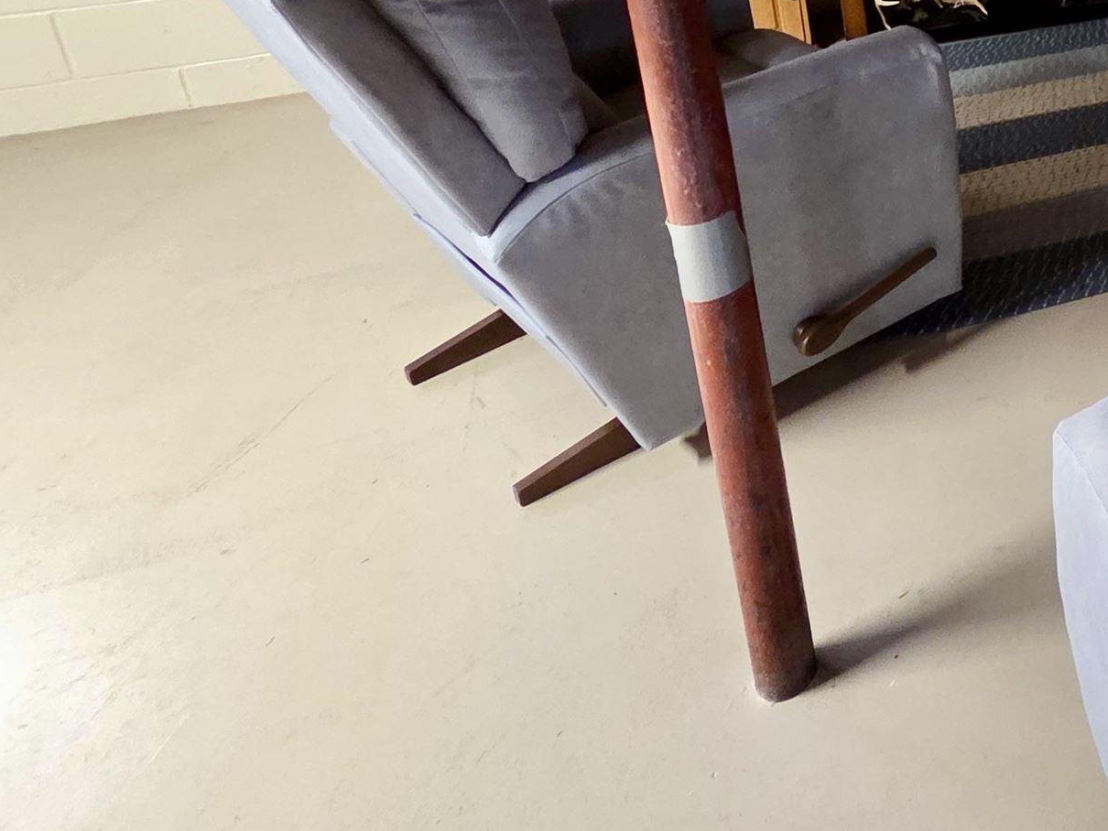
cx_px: 1352
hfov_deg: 39.0
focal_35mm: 33
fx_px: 1056
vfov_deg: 37.3
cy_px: -41
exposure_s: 1/40
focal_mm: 2.2
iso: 1250
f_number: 2.2
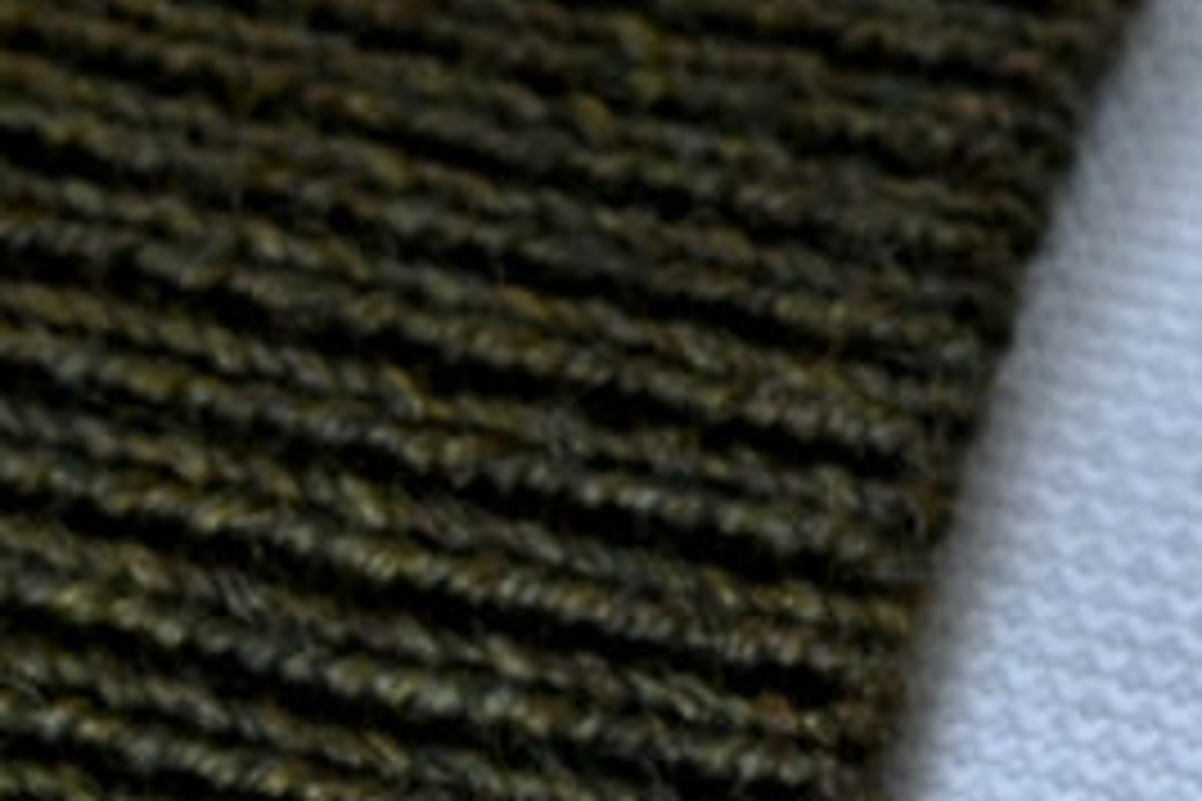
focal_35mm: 345
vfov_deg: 3.9
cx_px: 1909
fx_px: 11518
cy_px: 1516
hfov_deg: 5.9
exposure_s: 1/60
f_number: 8
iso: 400
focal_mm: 60
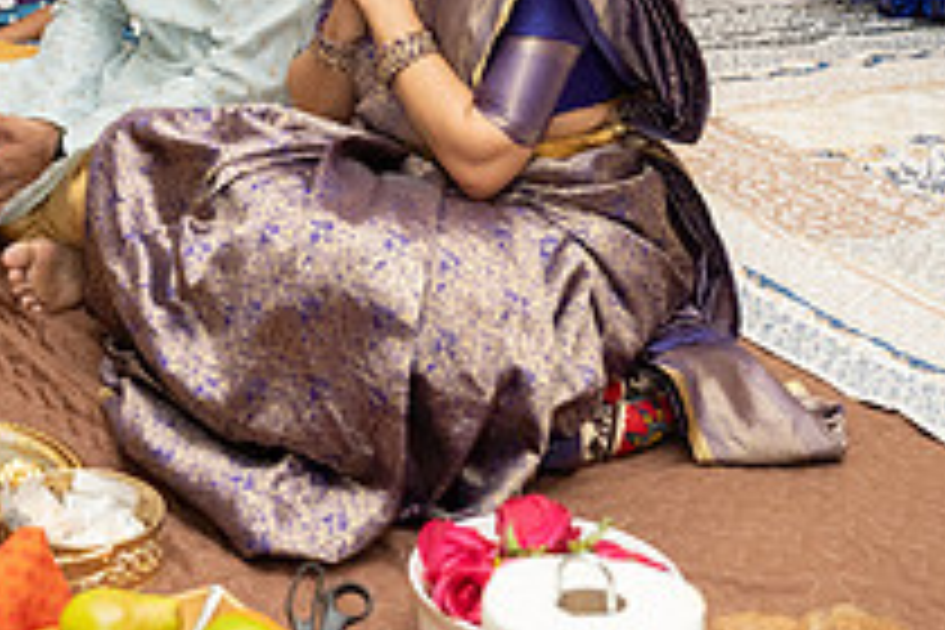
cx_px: 54
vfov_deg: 17.6
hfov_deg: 25.6
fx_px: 1995
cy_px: 29
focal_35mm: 76
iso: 1000
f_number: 3.5
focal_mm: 27.5
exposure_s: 1/160
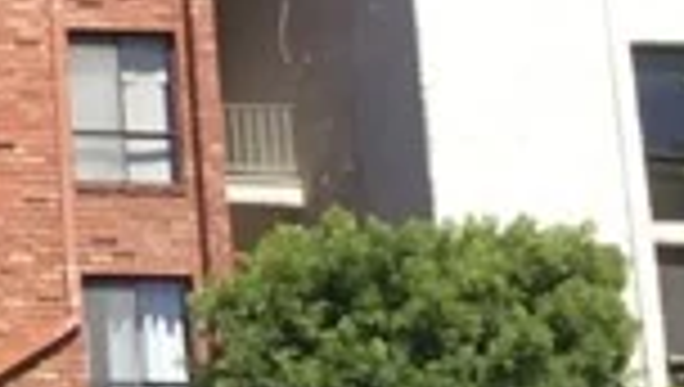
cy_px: 171
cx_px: -711
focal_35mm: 142
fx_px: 2579
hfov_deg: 13.0
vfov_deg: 8.6
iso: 25
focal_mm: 3.3
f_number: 2.4
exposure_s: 1/631
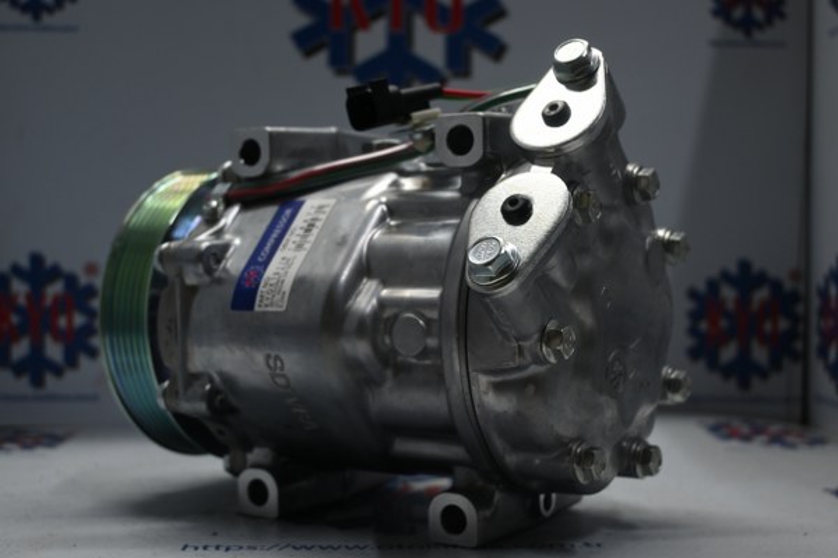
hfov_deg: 40.5
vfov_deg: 27.7
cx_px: 419
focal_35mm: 49
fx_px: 1135
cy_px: 279
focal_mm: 32.5
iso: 280
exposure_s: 1/50
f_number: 5
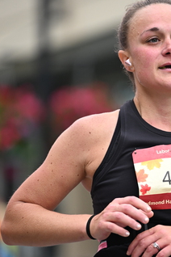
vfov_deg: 6.0
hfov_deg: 4.0
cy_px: 135
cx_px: 125
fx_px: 2465
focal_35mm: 346
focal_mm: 200
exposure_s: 1/2000
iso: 640
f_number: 2.8
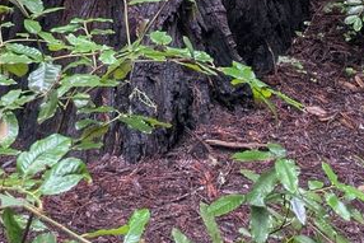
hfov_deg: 18.5
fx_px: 1103
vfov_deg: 10.9
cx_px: 47
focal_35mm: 109
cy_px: -321
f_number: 1.89
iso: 291
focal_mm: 5.43
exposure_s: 1/30
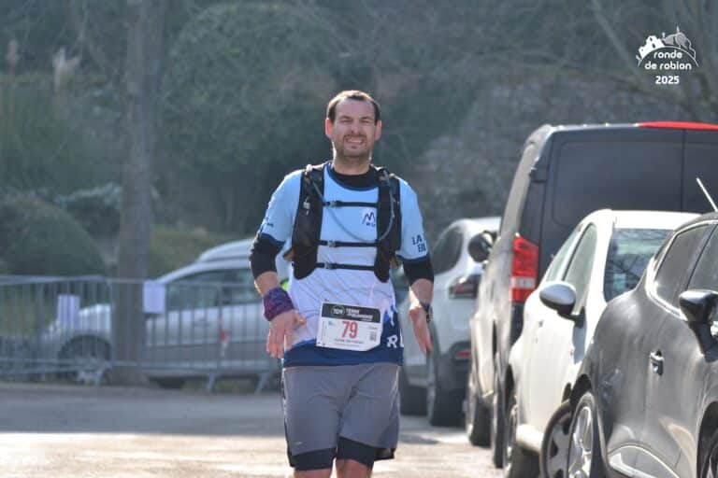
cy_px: 239
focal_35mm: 225
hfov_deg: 9.1
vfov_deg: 6.1
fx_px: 4487
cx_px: 359
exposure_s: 1/200
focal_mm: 150
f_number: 5
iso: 100
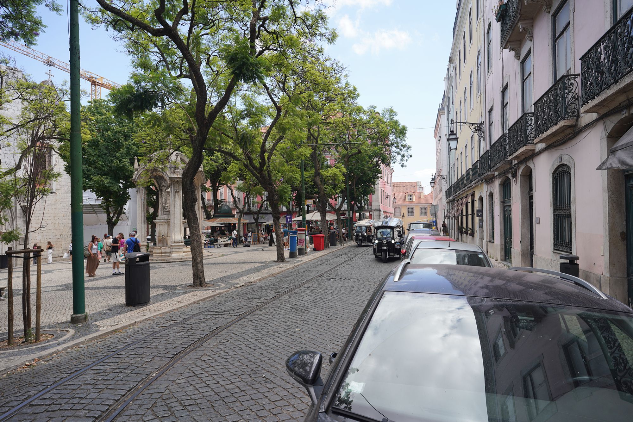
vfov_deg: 53.1
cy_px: 211
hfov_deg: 73.7
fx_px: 422
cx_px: 316
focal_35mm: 24
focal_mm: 24
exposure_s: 1/100
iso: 100
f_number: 8
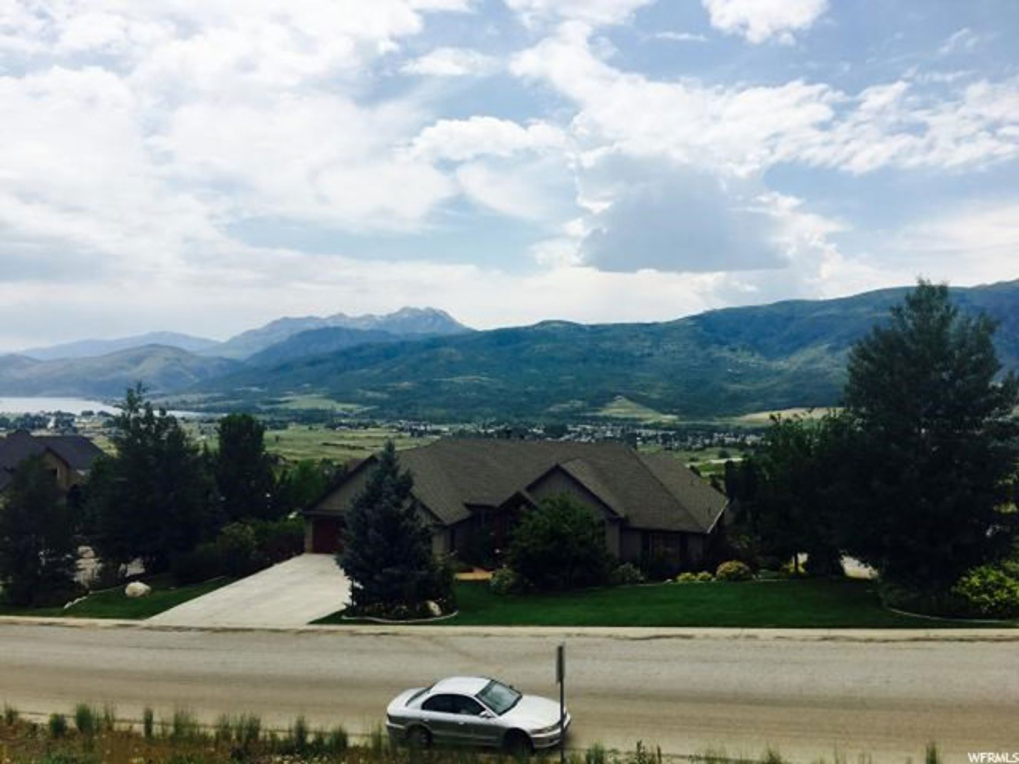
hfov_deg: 61.7
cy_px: 382
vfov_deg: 48.2
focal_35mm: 29
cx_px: 510
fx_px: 854
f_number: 2.2
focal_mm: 4.15
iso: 25
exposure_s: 1/2747
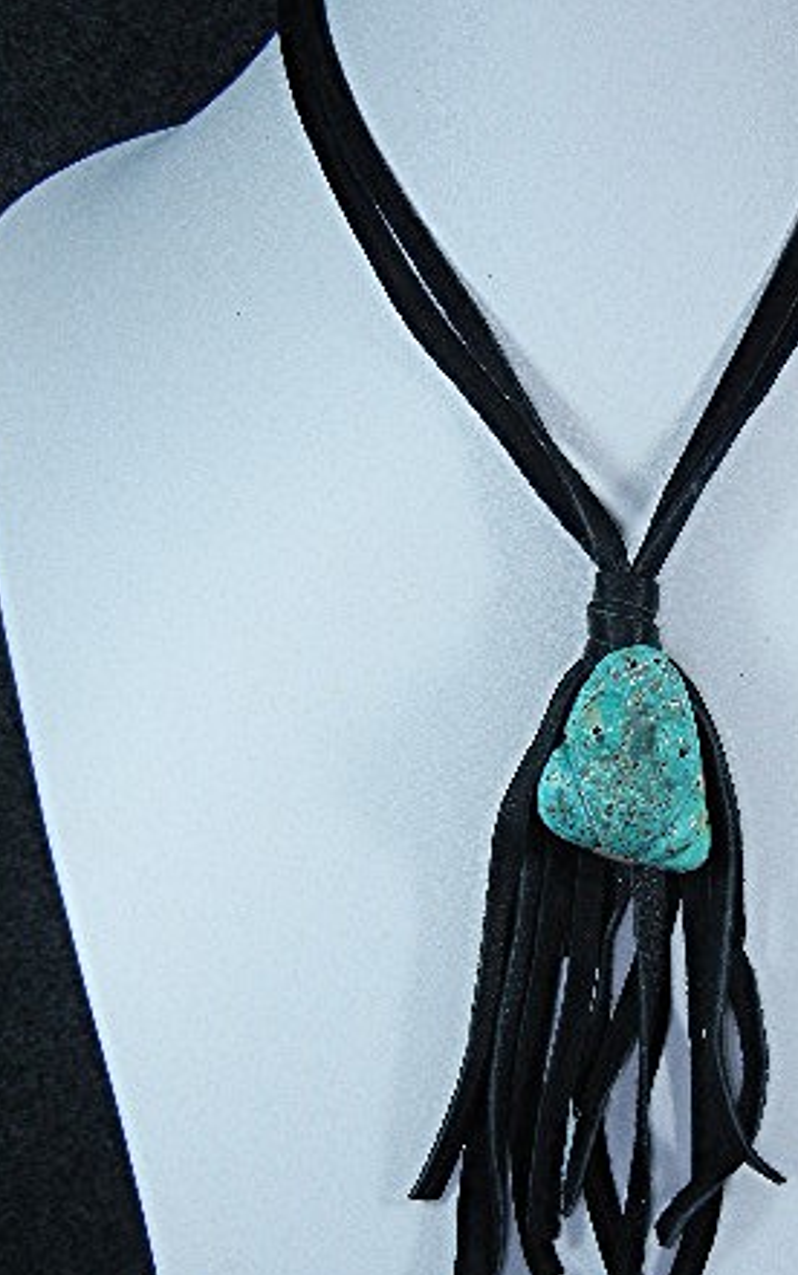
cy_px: 807
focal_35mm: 60
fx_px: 2086
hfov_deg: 21.4
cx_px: 625
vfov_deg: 33.8
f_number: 3.7
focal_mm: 7.1
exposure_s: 1/79.6
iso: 230
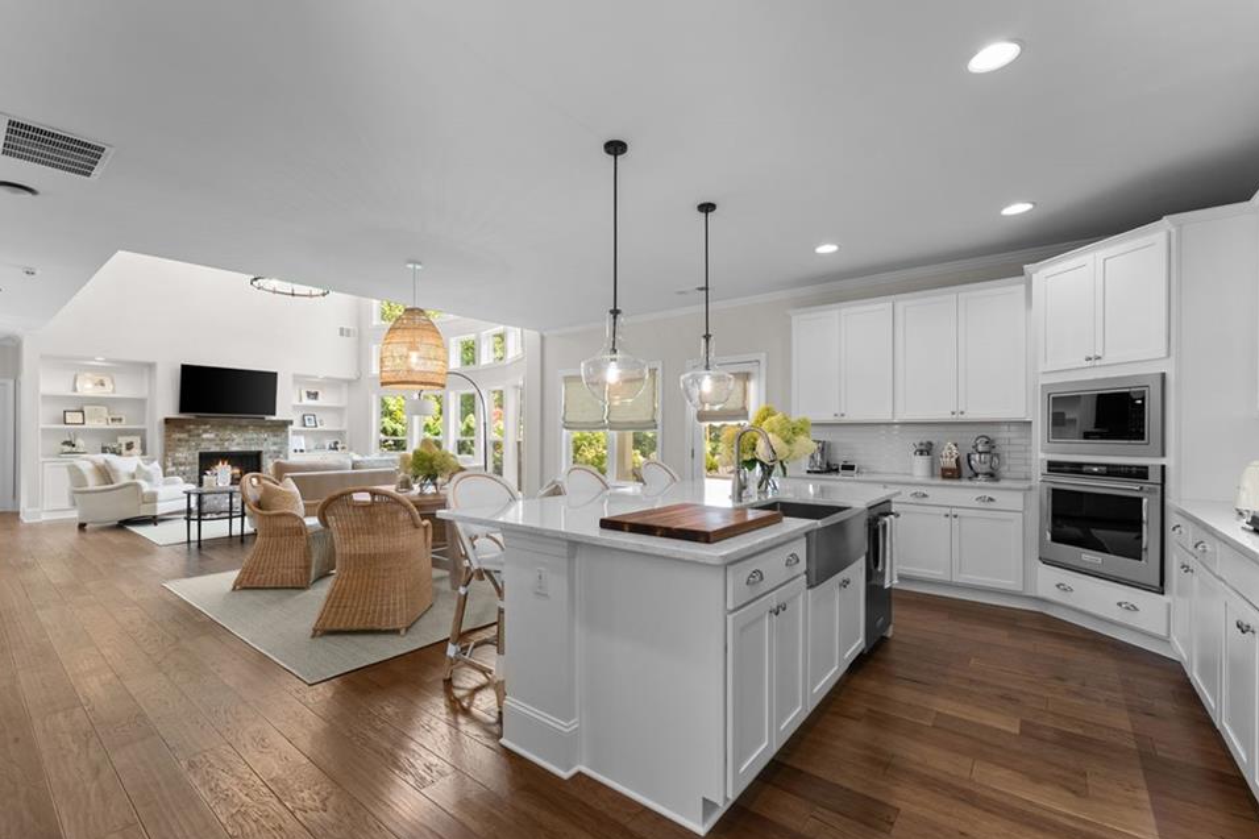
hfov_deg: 100.3
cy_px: 439
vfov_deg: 77.3
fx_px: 524
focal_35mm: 15
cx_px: 601
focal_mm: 14
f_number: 7.1
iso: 800
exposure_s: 1/8
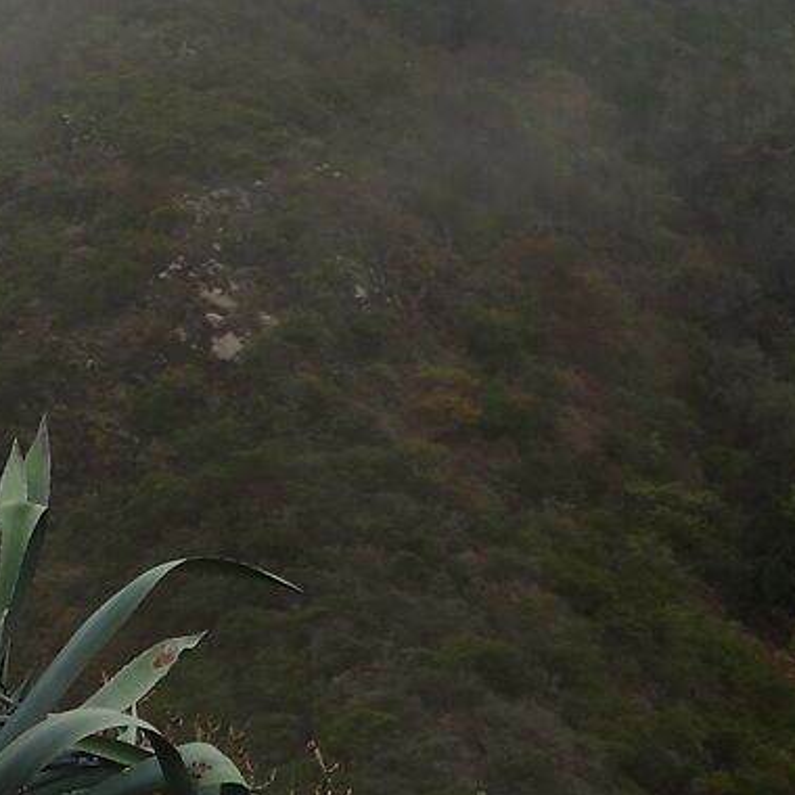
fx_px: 6834
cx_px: 722
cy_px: -810
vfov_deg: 6.5
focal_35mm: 263
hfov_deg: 6.6
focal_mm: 18.02
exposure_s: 1/500
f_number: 5.6
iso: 125
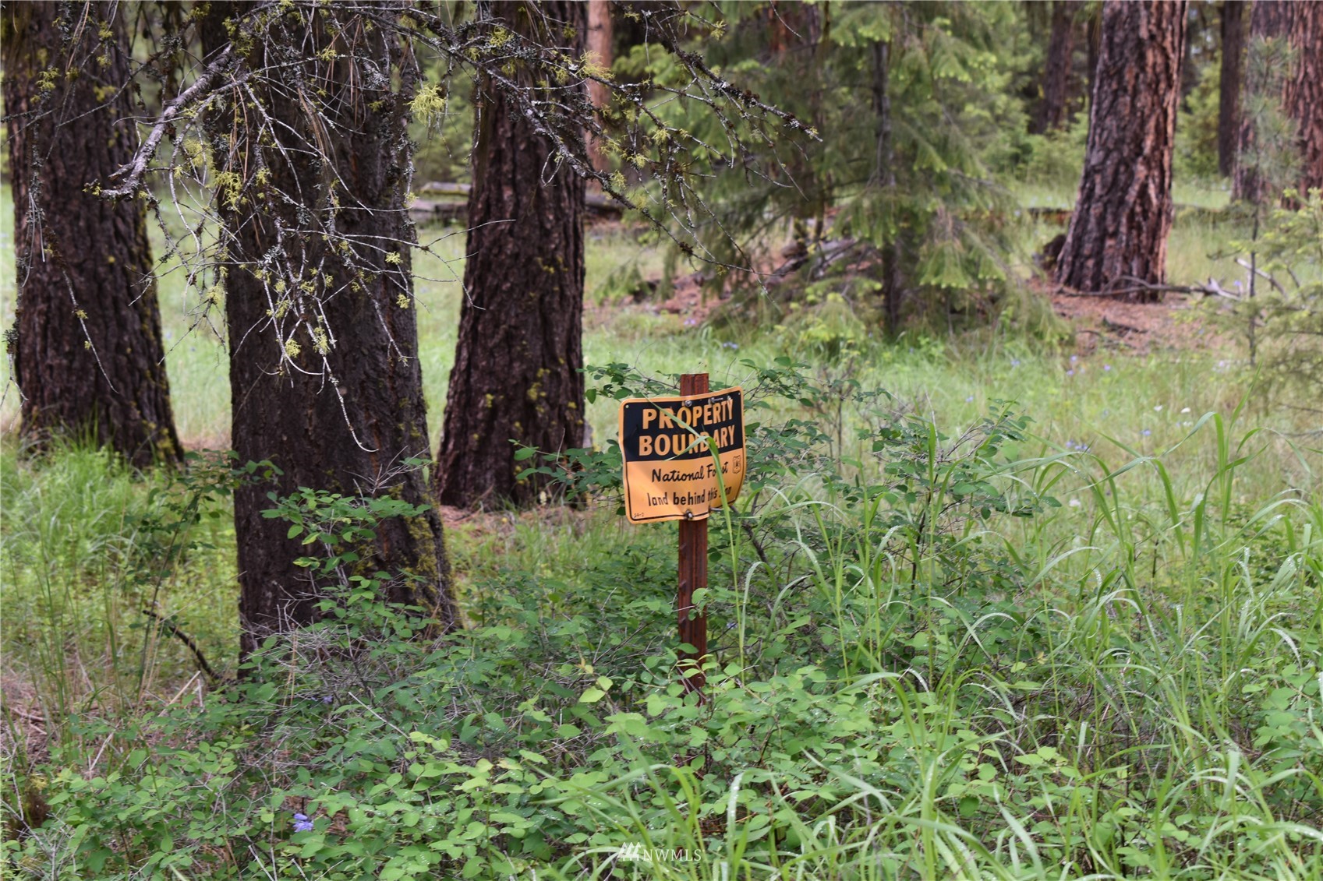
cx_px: 662
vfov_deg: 16.5
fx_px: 3031
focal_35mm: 82
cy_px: 440
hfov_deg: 24.6
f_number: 8
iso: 200
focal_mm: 55
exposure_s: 1/60
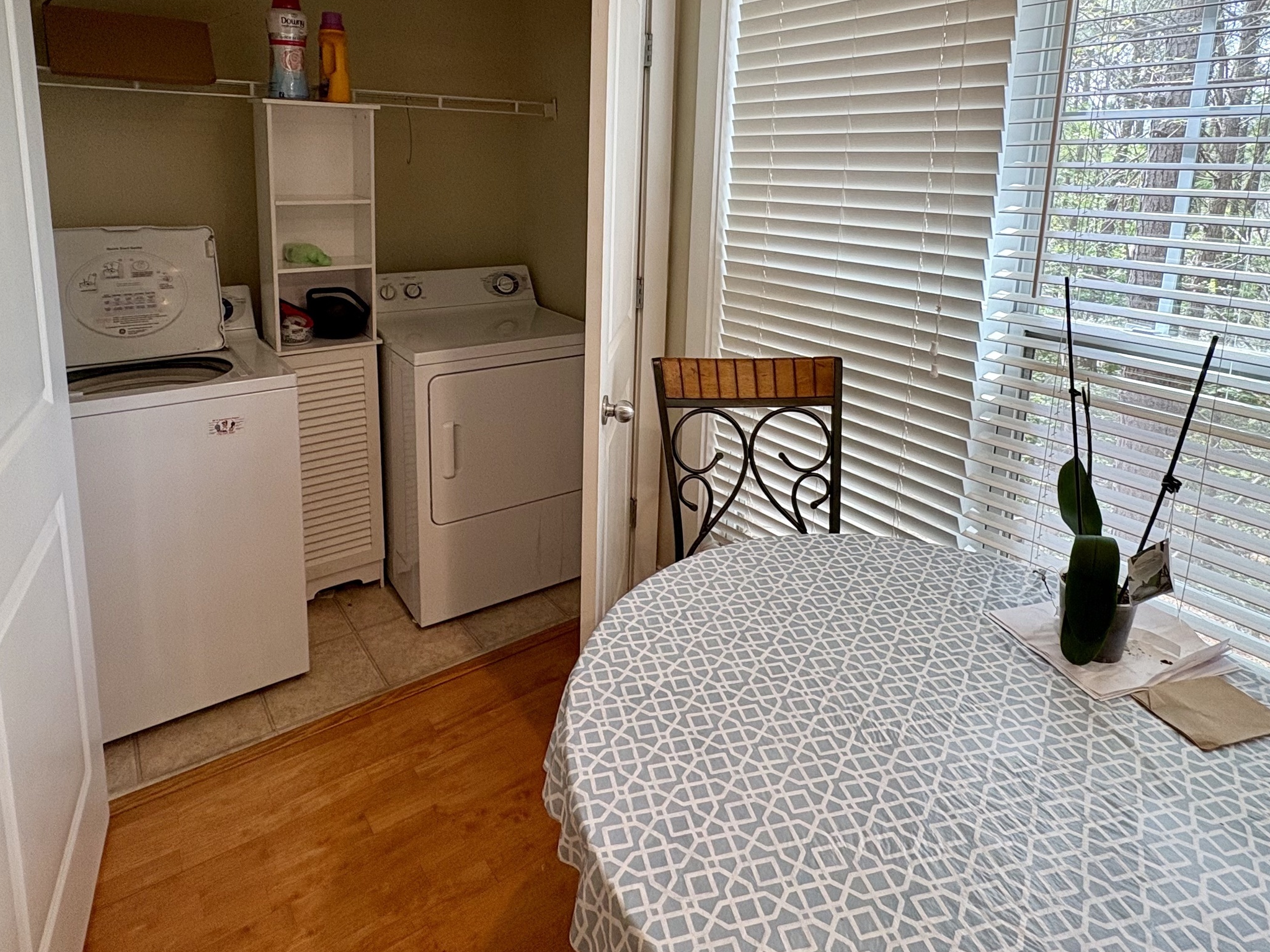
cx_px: 603
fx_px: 770
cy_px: 290
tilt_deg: -9.2
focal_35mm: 21
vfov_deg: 61.3
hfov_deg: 78.9
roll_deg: -0.7
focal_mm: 2.22
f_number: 2.2
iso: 160
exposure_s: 1/120
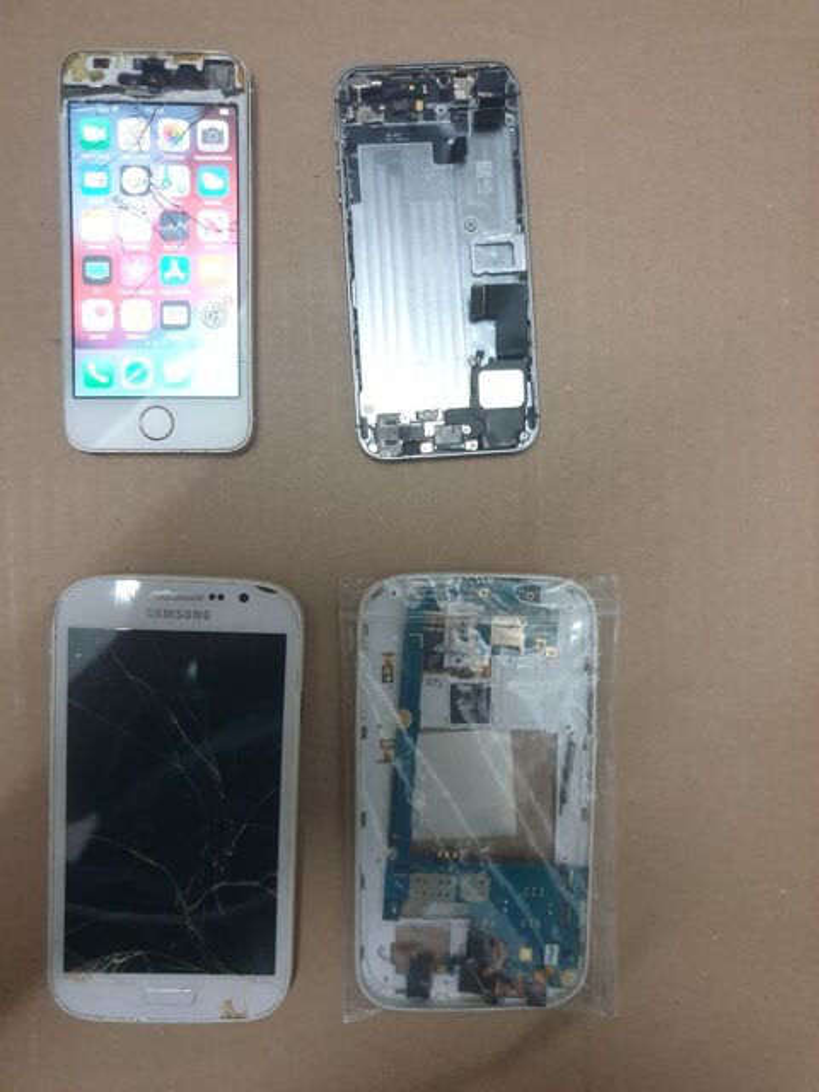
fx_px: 820
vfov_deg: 67.3
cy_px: 546
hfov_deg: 53.1
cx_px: 410
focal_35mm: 26
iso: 250
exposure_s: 1/50
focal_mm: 4.3
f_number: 1.5
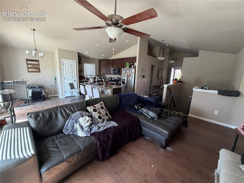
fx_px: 99
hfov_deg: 102.1
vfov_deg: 85.6
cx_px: 122
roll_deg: -2.0
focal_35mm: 14
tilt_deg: -11.2
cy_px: 92
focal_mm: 2.22
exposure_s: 1/77
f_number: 2.2
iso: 320
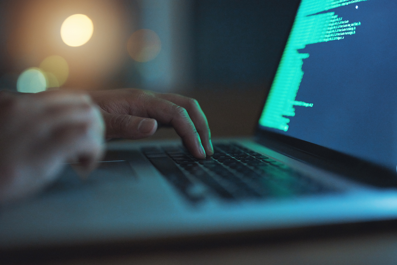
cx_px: 198
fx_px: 552
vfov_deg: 27.0
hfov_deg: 39.6
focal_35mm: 50
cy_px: 132
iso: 2000
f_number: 1.6
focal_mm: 50
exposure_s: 1/125
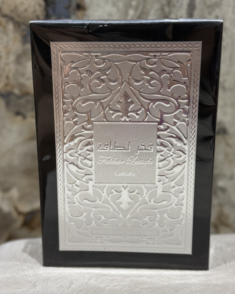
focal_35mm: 51
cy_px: 154
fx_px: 443
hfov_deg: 29.7
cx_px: 116
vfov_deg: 36.6
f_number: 1.78
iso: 125
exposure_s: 1/60
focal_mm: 6.76
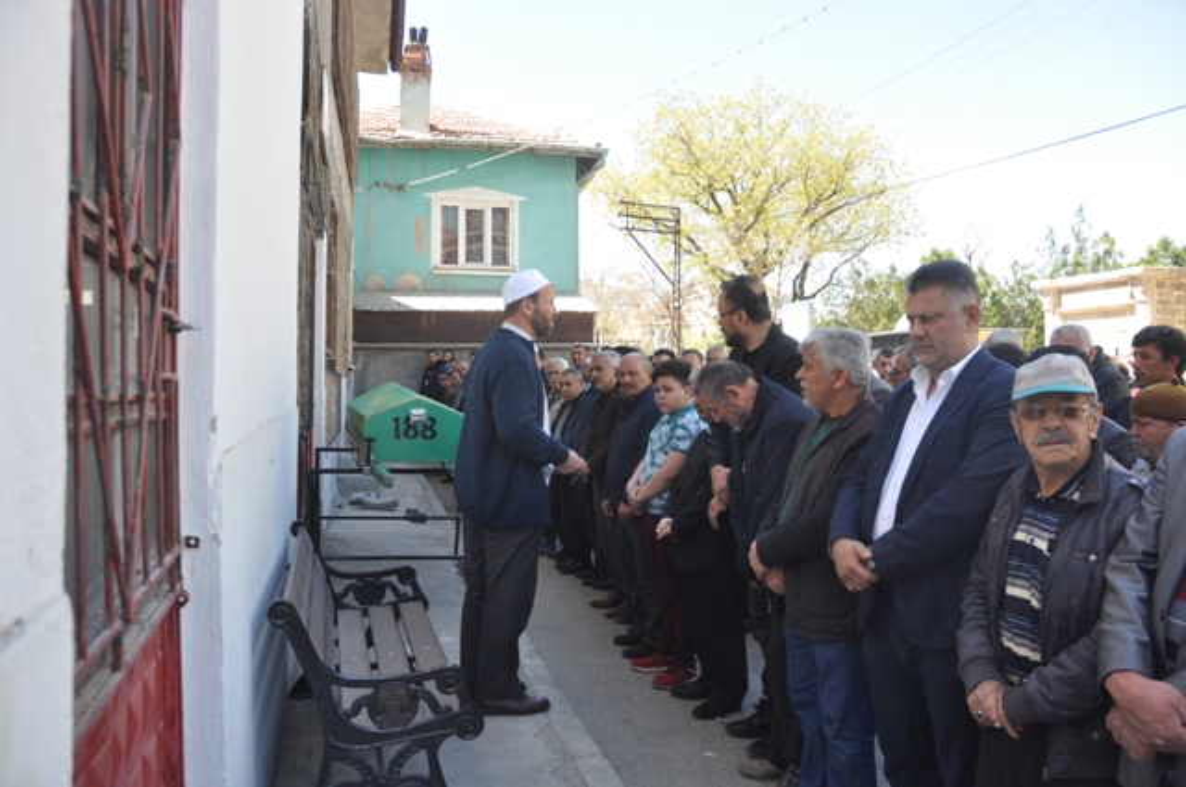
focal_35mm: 27
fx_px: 888
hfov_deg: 67.4
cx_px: 593
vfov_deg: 47.8
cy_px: 394
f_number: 5.6
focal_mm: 18
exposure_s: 1/125
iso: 200
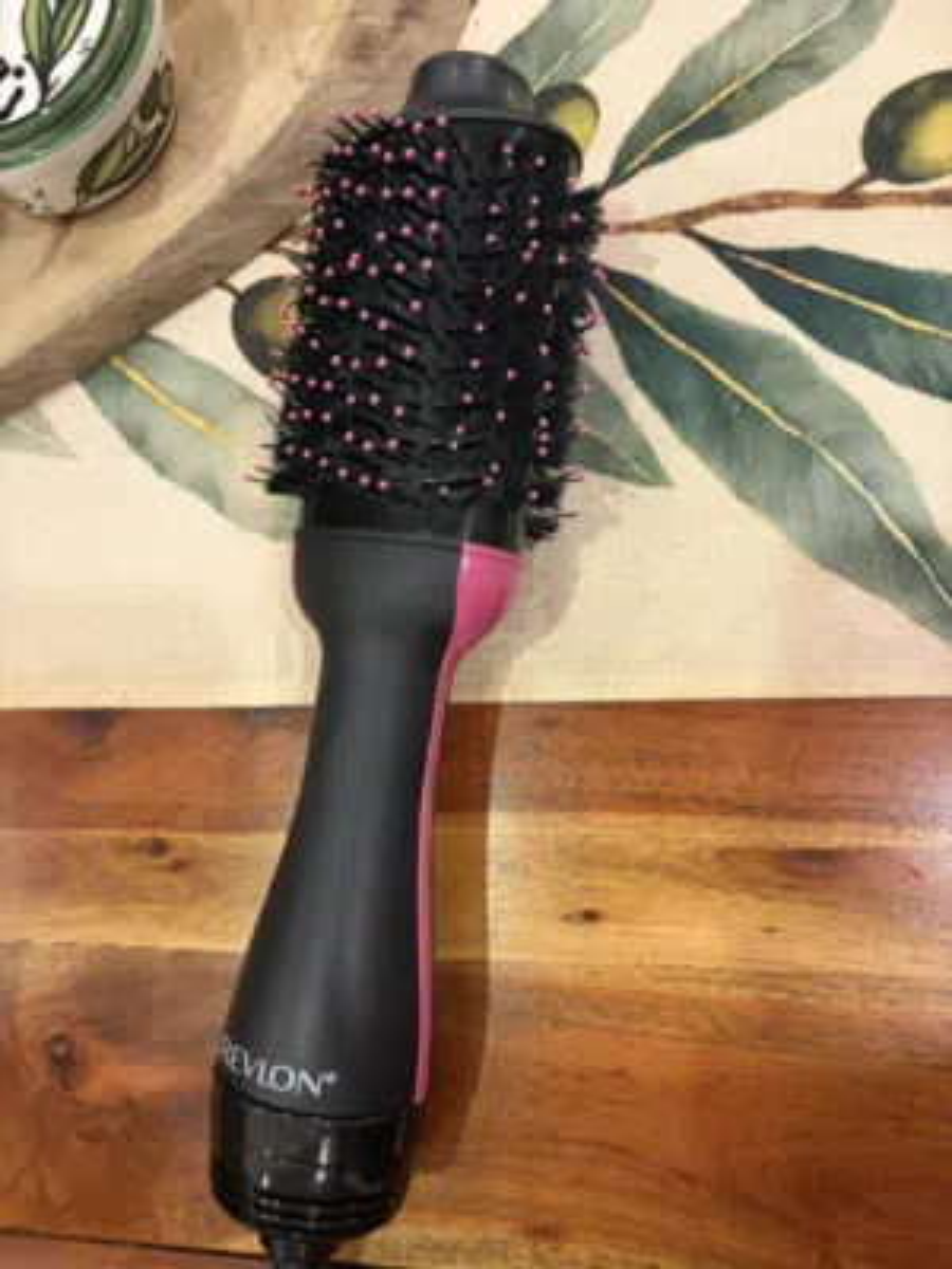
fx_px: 953
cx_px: 476
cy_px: 634
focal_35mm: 26
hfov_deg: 53.1
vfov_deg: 67.3
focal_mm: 5.96
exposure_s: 1/33
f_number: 1.6
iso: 400
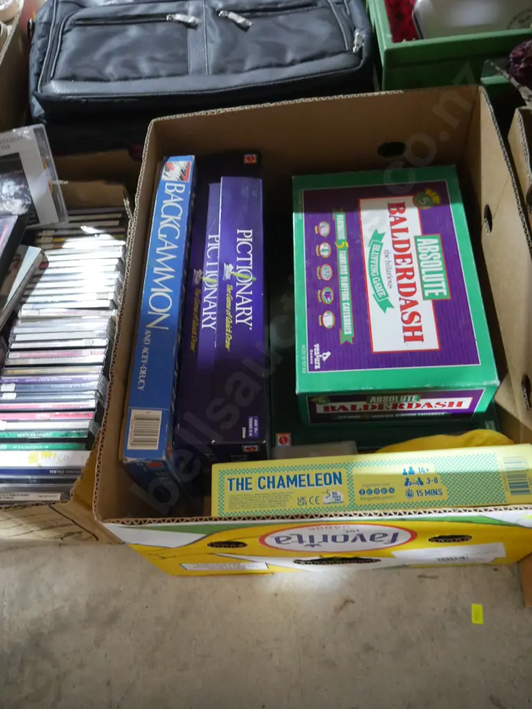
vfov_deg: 63.4
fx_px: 574
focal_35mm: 28
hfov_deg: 49.7
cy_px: 354
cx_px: 266
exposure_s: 1/60
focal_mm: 14
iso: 3200
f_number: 3.5
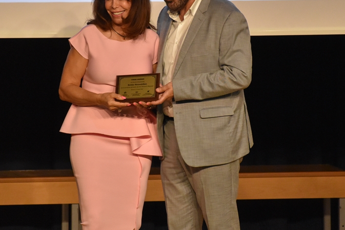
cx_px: 178
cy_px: 106
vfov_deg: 3.9
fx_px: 3391
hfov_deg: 5.8
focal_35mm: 354
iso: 3600
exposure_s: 1/250
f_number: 5
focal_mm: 155
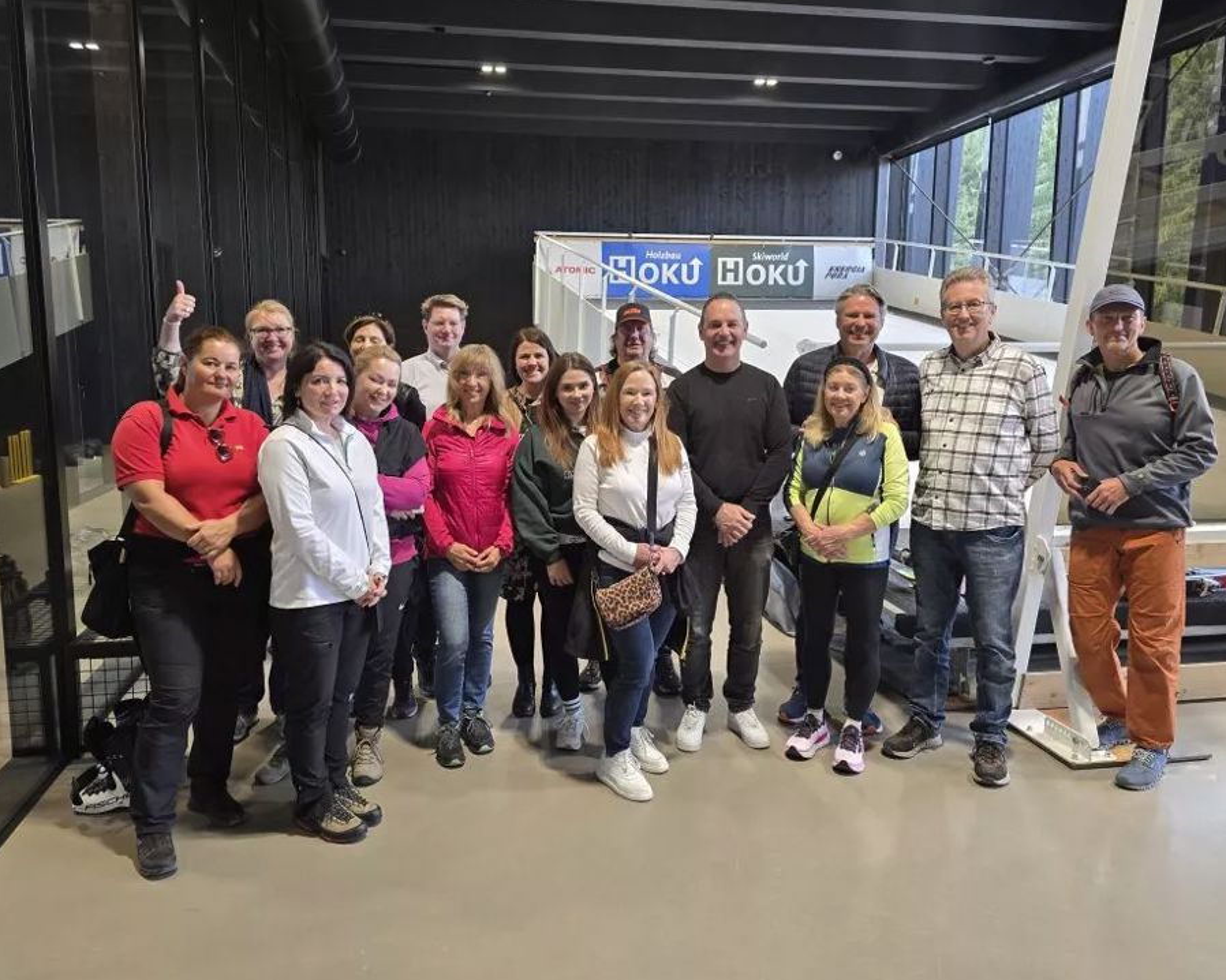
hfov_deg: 68.1
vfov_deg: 56.8
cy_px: 475
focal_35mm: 25
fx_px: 907
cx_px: 590
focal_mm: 6.3
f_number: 1.7
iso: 160
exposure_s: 1/100
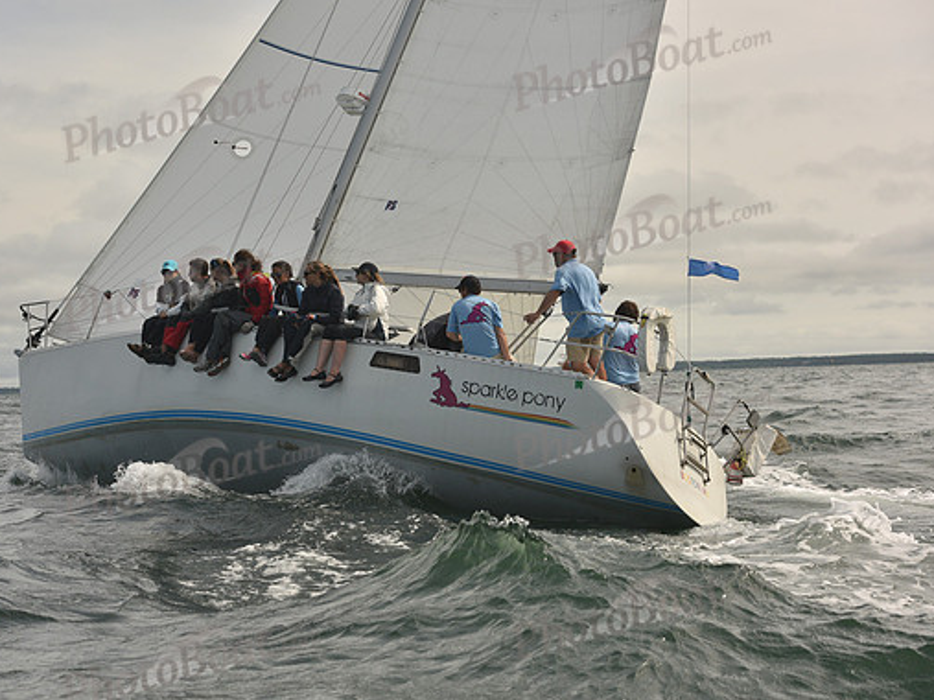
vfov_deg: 19.1
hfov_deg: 25.3
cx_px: 418
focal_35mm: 77
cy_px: 355
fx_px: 2077
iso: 320
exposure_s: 1/1000
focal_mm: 70
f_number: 6.3
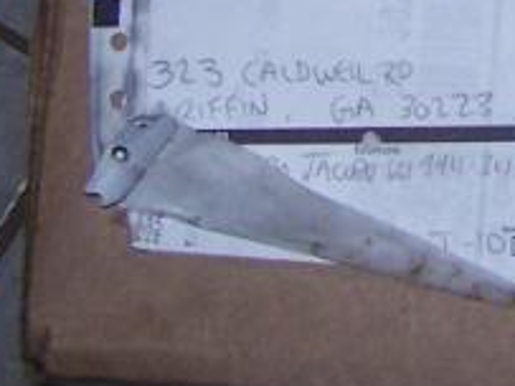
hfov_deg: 9.8
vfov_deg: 7.5
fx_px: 2855
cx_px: 898
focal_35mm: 192
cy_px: -353
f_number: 2.8
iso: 140
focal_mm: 6.3
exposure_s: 1/60
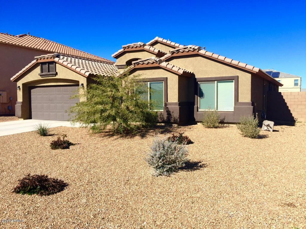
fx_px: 256
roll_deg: -0.2
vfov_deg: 48.2
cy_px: 114
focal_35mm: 29
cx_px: 153
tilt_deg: -2.5
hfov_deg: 61.7
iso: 32
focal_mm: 4.15
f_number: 2.2
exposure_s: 1/1721
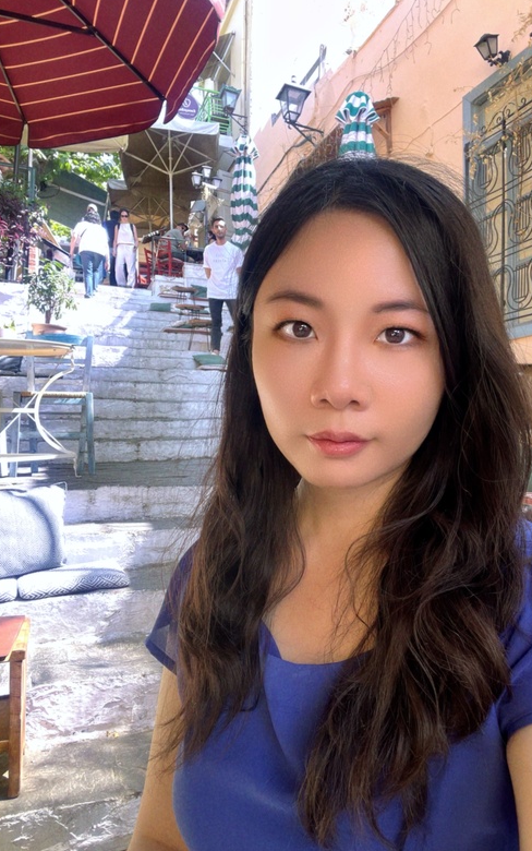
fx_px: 580
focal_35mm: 25
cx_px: 311
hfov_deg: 49.1
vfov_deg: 72.5
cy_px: 416
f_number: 2.2
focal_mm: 2.71
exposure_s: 1/121
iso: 64
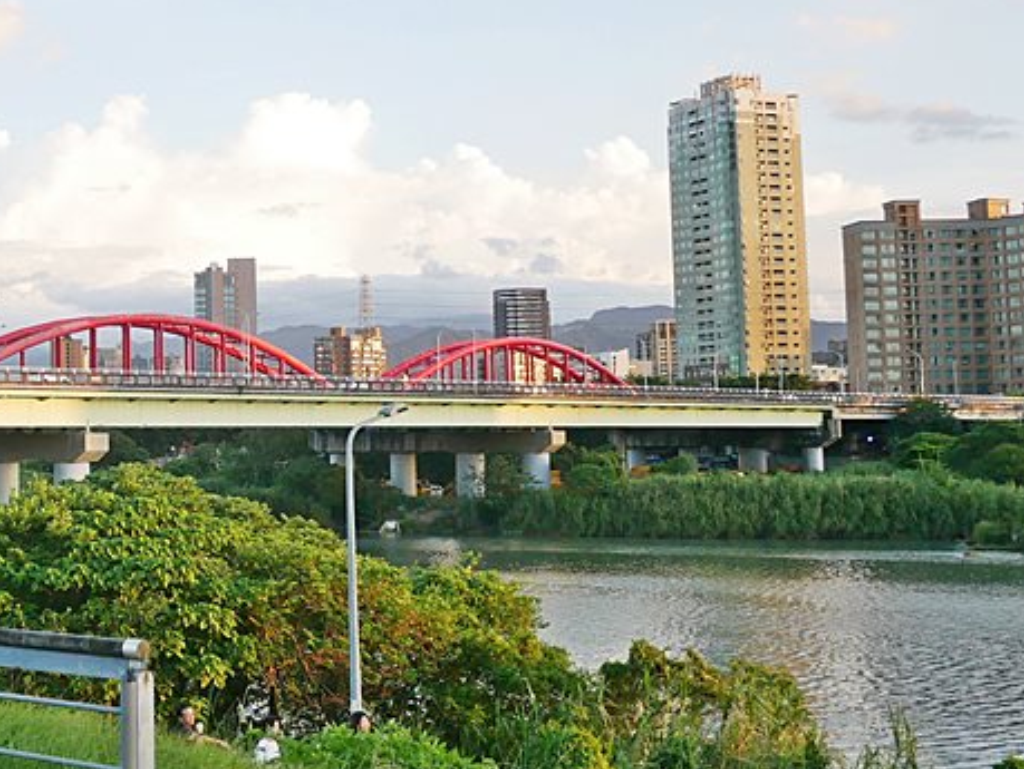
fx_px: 1806
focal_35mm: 61
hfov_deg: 29.3
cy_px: 291
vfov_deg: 24.0
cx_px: -38
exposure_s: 1/500
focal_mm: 14
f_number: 2.8
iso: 200
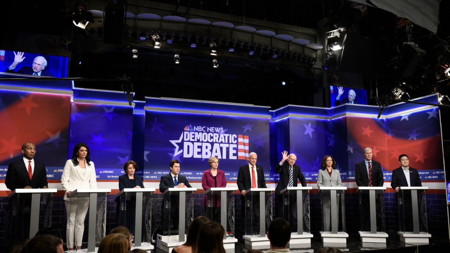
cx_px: 226
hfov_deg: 62.6
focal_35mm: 31
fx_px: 370
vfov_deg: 37.8
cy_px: 133
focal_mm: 29
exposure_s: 1/250
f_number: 4
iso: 4000
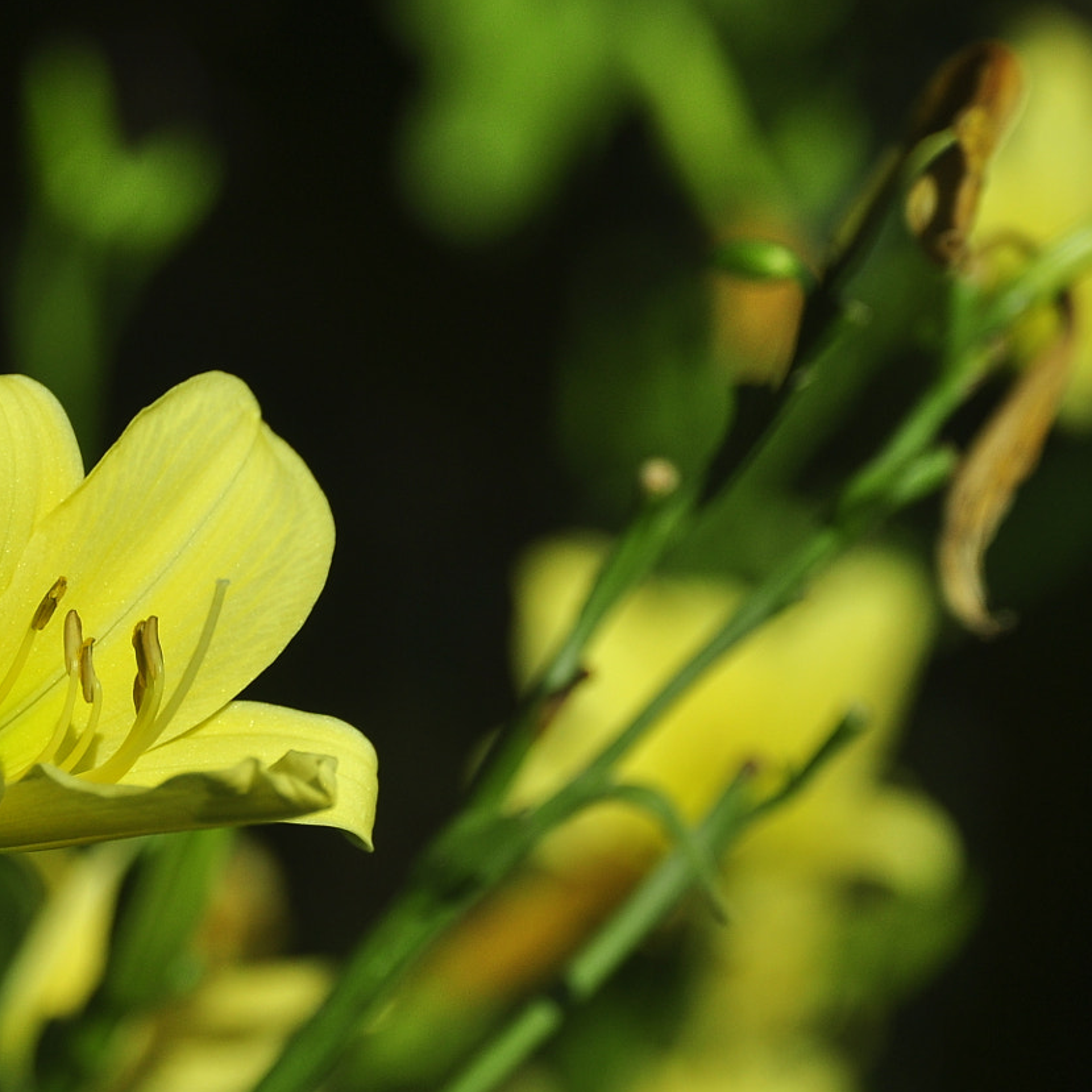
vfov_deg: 10.1
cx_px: 103
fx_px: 6176
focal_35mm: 173
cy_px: 573
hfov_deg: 10.1
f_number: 4
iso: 200
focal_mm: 55
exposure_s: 1/4000
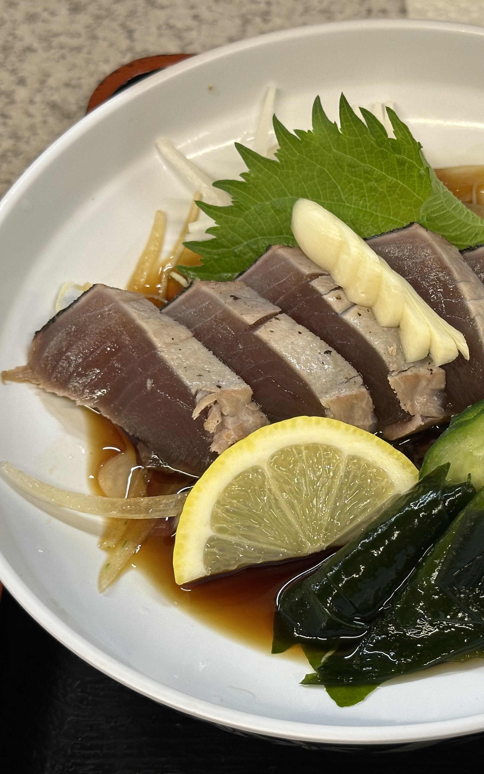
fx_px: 1435
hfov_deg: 19.0
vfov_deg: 30.2
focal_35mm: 68
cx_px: 381
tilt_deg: -55.1
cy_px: 387
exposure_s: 1/60
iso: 100
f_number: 1.78
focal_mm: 6.86
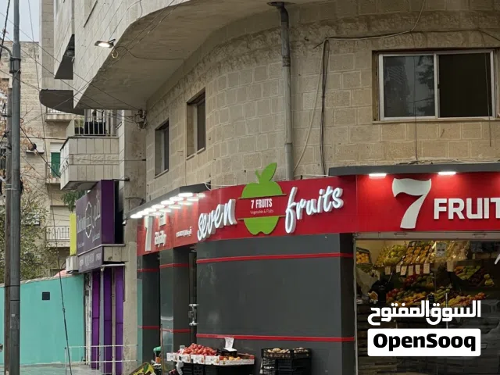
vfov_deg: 28.0
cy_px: 188
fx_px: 751
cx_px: 250
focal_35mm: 52
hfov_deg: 36.8
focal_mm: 6
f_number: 2
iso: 25
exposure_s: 1/100
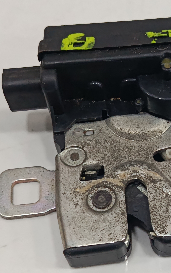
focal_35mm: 66
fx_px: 492
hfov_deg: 19.2
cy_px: 159
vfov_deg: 31.0
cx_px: 168
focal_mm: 5.24
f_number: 1.7
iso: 973
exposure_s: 1/100
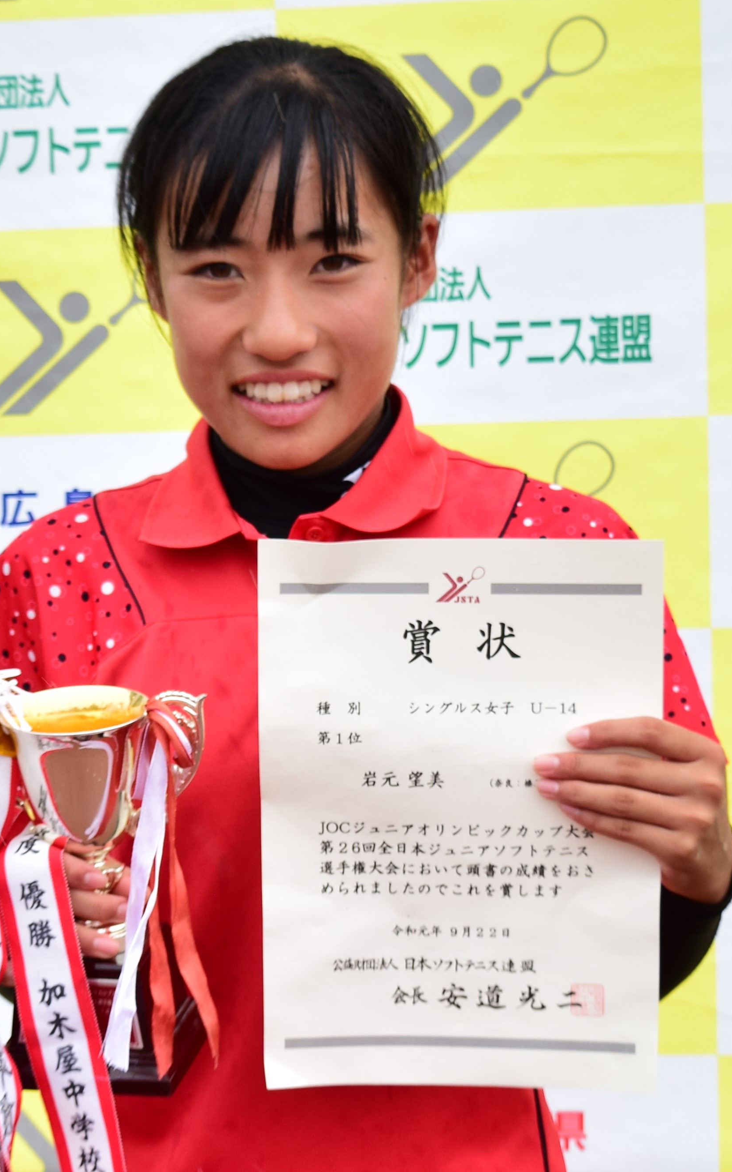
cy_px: 585
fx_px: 2937
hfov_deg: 14.2
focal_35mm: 92
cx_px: 287
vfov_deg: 22.6
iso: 160
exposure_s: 1/400
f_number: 4.8
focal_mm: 40
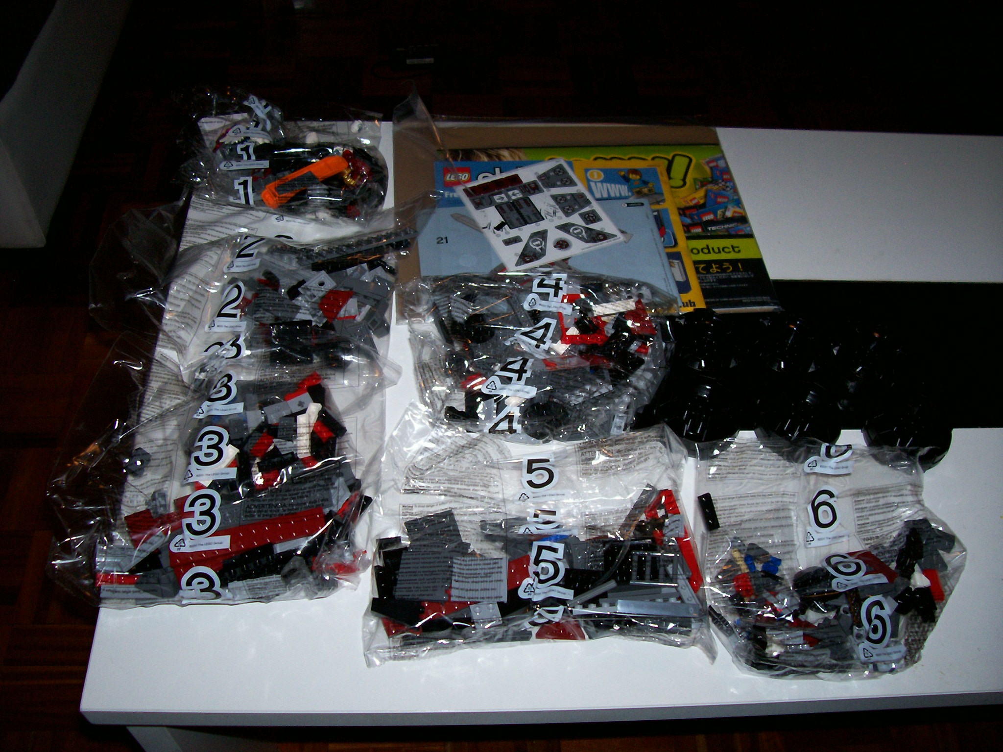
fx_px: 985
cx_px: 502
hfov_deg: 54.0
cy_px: 376
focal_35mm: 34
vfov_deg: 41.8
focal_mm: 5.6
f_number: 2.7
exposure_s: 1/64
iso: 80
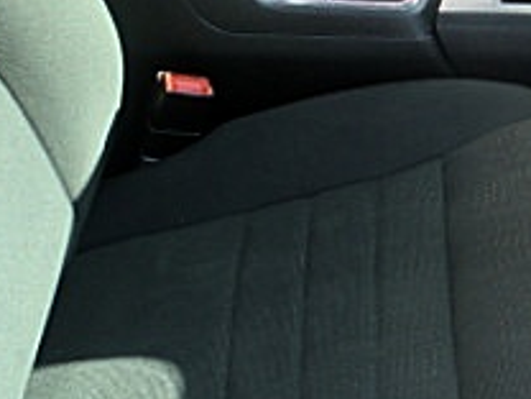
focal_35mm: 80
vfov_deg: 18.1
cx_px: 498
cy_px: 38
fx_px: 1227
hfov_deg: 23.6
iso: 64
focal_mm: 4.65
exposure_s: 1/125
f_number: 2.6
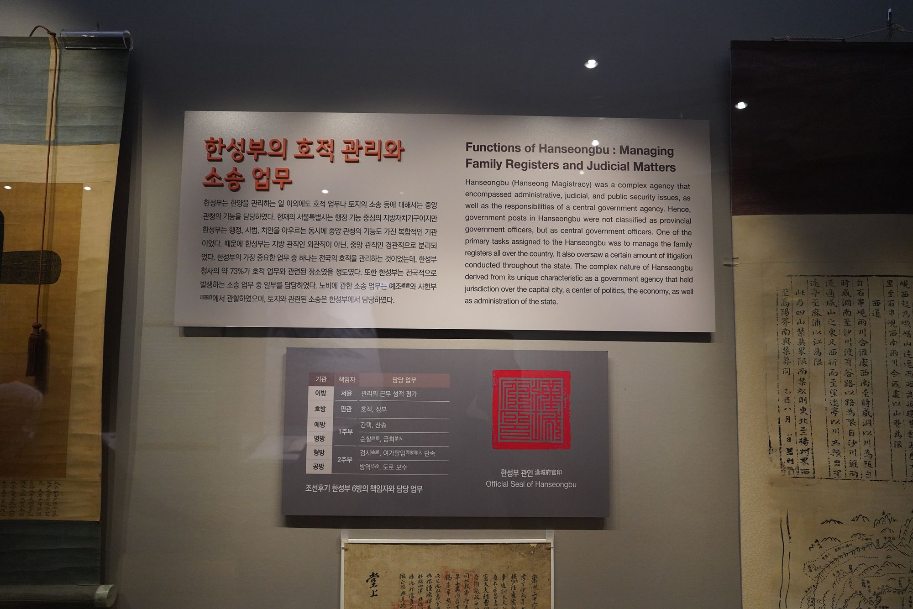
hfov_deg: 73.7
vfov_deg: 53.1
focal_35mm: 24
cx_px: 456
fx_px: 609
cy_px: 304
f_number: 3.5
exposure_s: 1/80
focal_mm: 24
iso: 3200
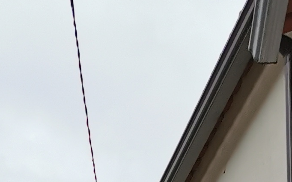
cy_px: 510
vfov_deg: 7.7
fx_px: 1217
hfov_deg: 13.6
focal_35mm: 153
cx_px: 45
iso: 50
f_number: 1.6
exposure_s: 1/4525
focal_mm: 5.56
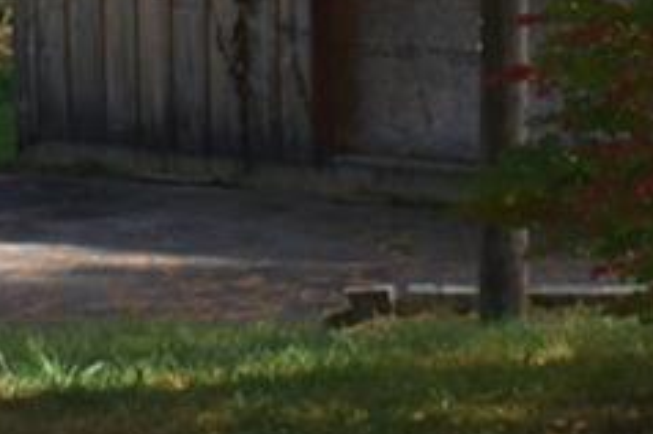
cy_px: -280
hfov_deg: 6.7
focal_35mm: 310
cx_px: 414
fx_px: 5615
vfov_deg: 4.4
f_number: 5.3
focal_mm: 48
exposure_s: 1/200
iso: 100
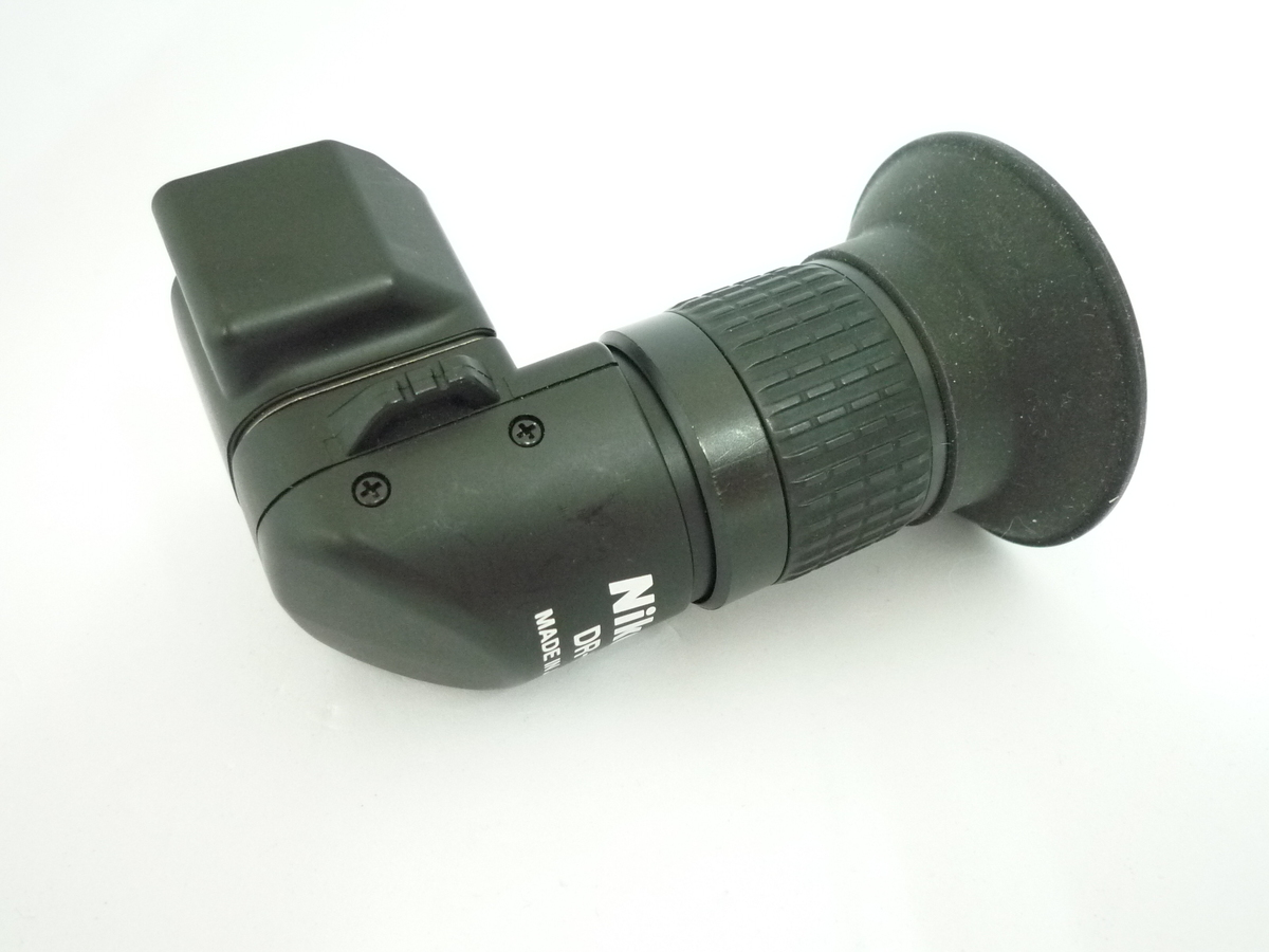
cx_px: 634
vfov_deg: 49.7
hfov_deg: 63.4
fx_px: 1026
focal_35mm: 28
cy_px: 476
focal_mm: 4.4
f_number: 2.8
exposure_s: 1/20
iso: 400
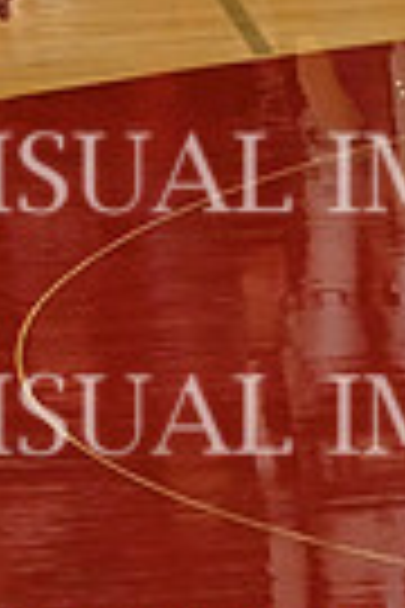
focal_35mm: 869
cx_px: 682
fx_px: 14663
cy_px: -432
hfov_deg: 1.6
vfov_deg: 2.4
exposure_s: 1/400
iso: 3200
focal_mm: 135
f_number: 4
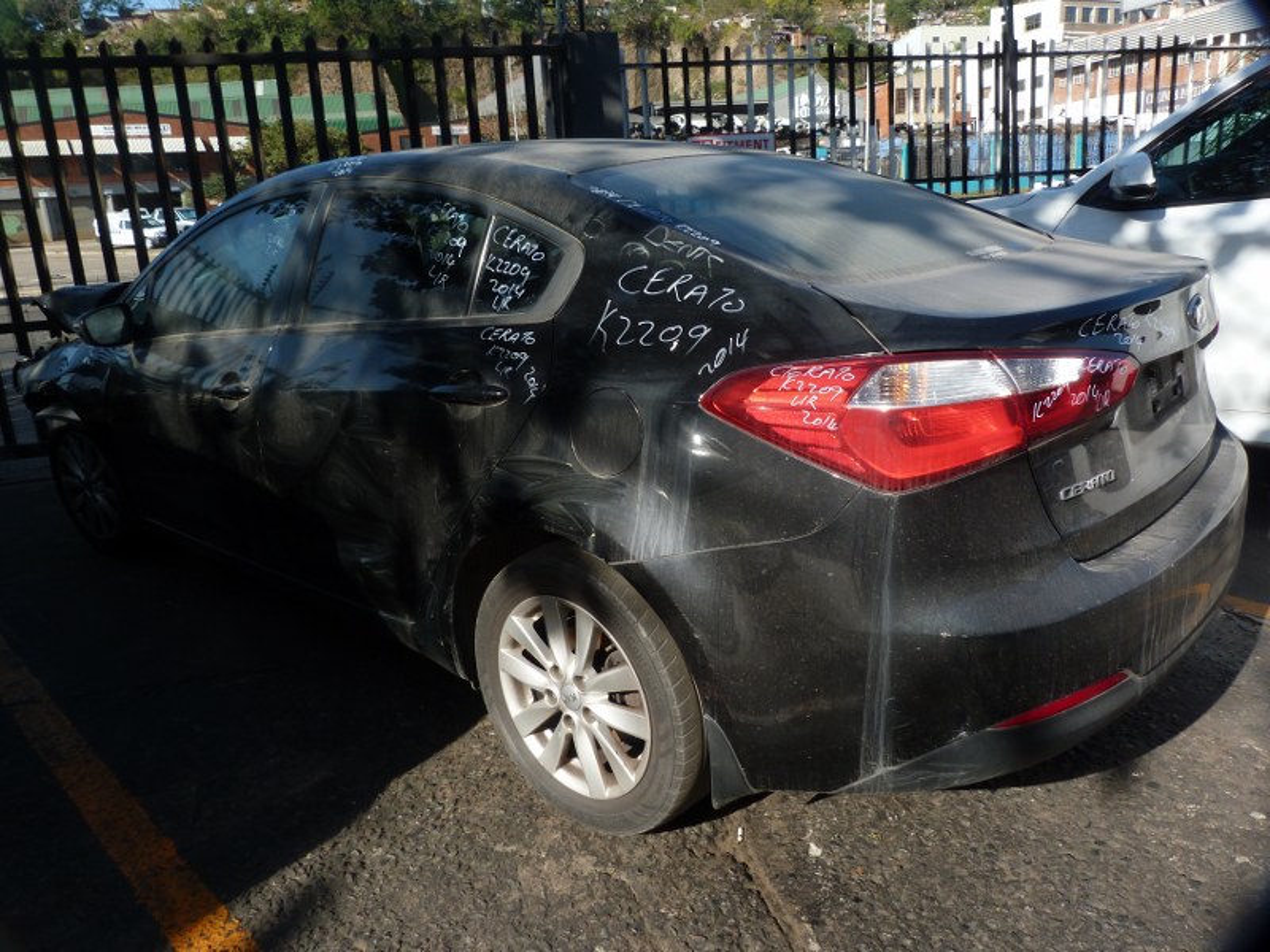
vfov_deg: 54.9
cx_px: 635
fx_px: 917
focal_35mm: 25
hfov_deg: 69.4
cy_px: 476
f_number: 4.5
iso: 80
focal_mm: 4.5
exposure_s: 1/250
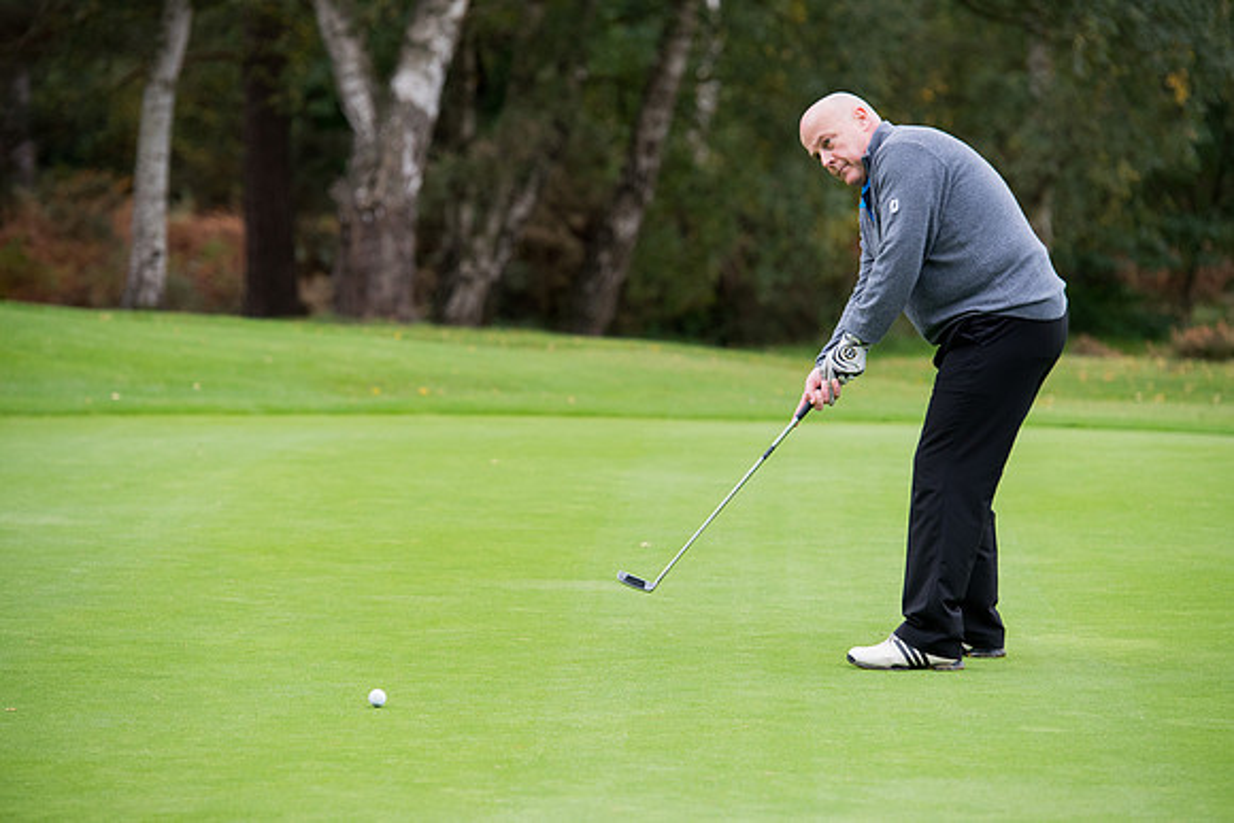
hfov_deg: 12.4
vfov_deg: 8.3
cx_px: 617
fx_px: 5657
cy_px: 412
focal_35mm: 165
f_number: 4
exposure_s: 1/1000
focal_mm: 165
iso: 1000
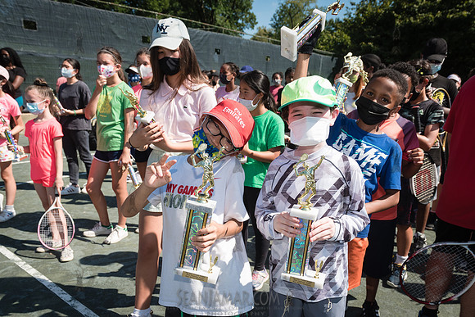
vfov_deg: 46.6
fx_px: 367
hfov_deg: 65.7
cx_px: 255
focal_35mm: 28
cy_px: 179
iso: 125
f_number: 5.6
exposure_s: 1/640
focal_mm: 24
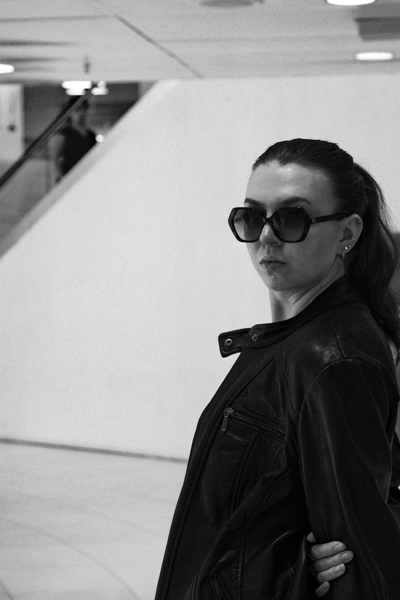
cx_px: 251
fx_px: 1616
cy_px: 338
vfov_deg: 21.0
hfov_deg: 14.1
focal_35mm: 97
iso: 1250
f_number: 2.8
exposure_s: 1/250
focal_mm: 29
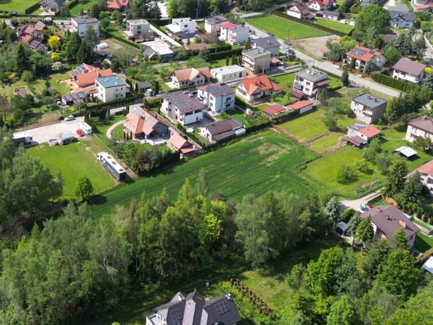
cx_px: 119
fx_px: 575
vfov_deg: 30.8
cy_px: 70
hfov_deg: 40.3
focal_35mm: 46
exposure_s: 1/2500
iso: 150
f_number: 1.7
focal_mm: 6.72
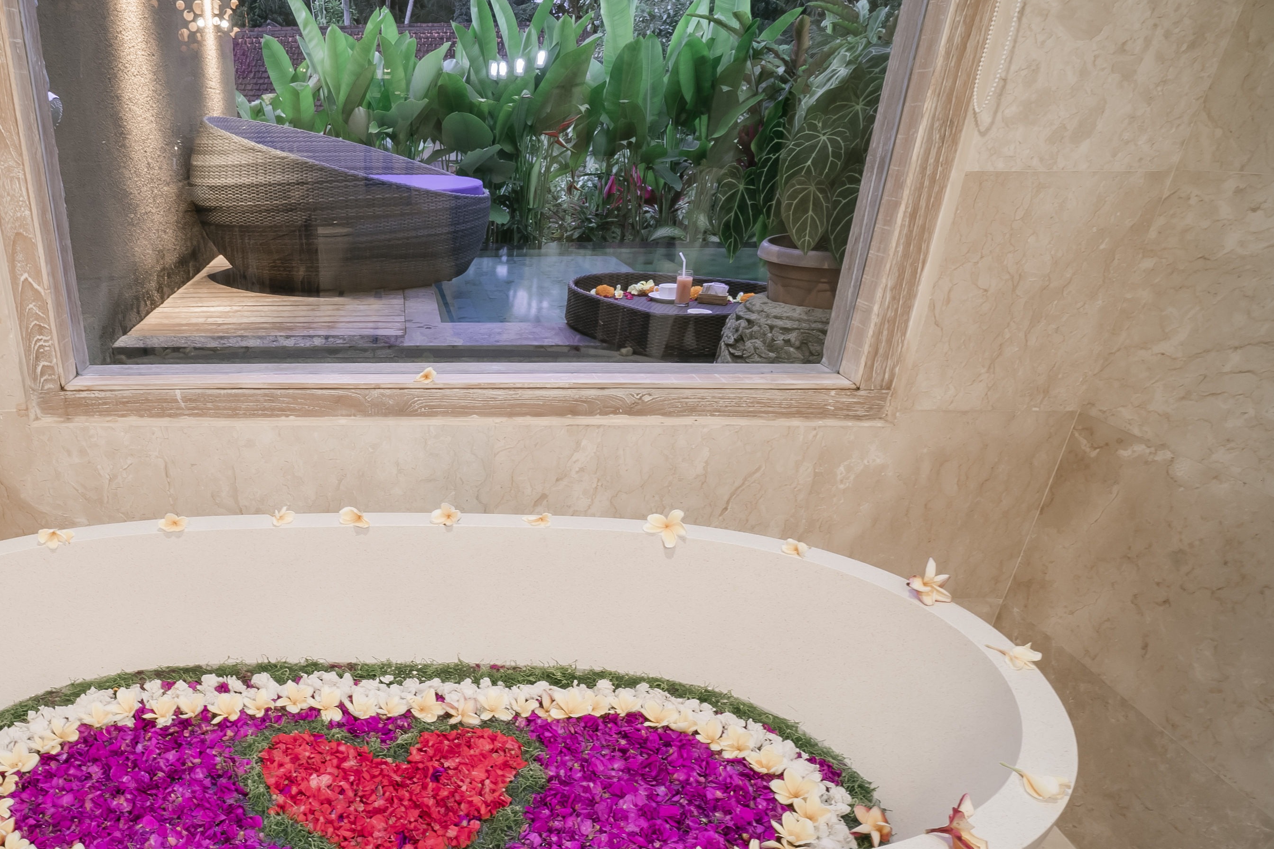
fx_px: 778
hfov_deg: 74.5
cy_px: 529
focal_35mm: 22
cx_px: 364
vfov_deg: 56.6
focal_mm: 10
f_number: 13
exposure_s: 6
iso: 160
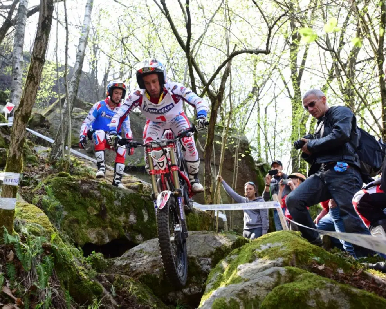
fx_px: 457
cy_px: 152
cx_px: 162
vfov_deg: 37.3
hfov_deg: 45.6
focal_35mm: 40
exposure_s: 1/640
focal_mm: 35
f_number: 4.5
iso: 640
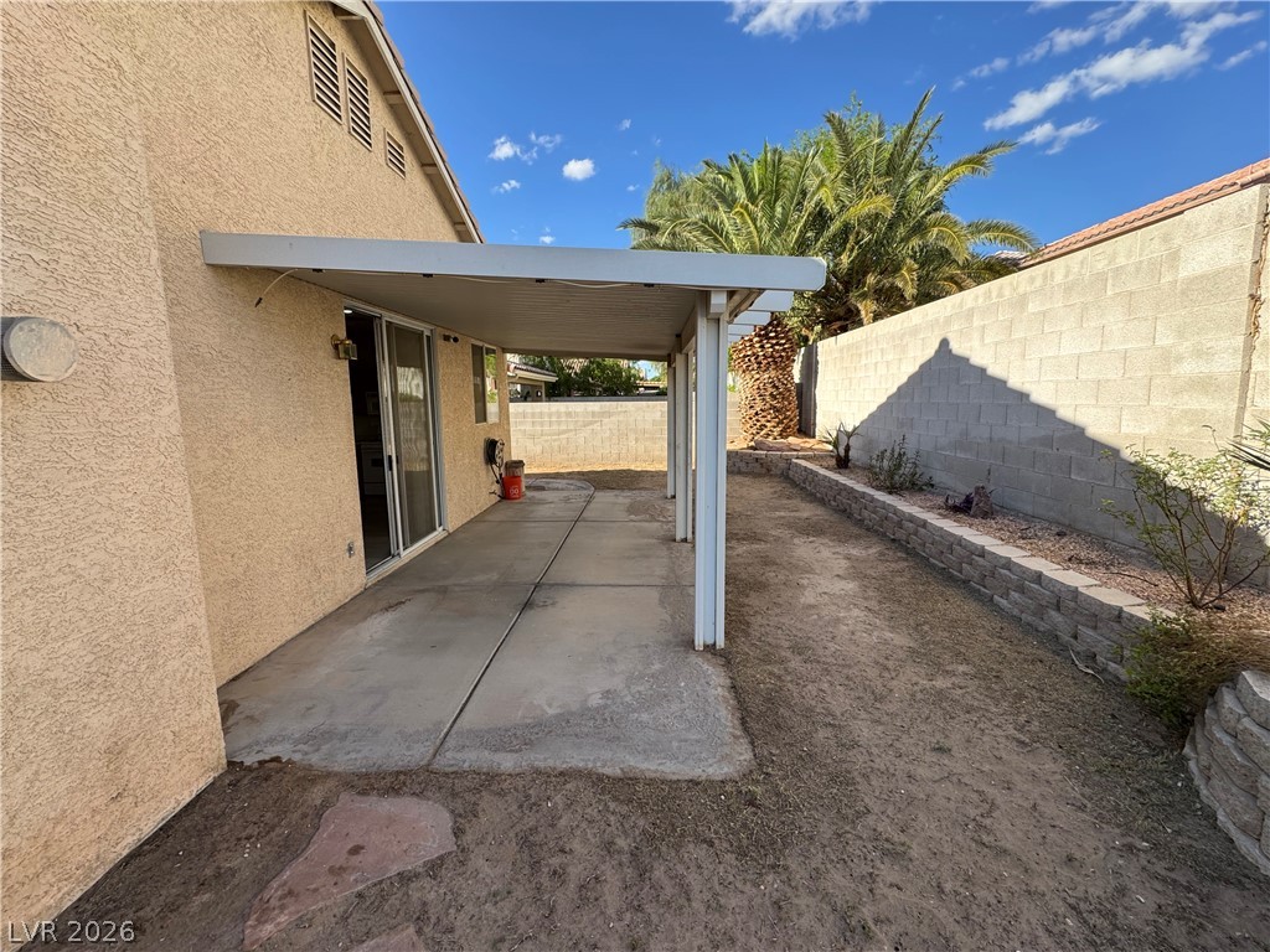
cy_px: 476
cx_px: 635
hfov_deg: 102.1
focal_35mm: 14
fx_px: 514
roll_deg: +0.3
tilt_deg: -9.2
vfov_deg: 85.7
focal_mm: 2.22
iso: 40
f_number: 2.2
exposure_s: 1/610
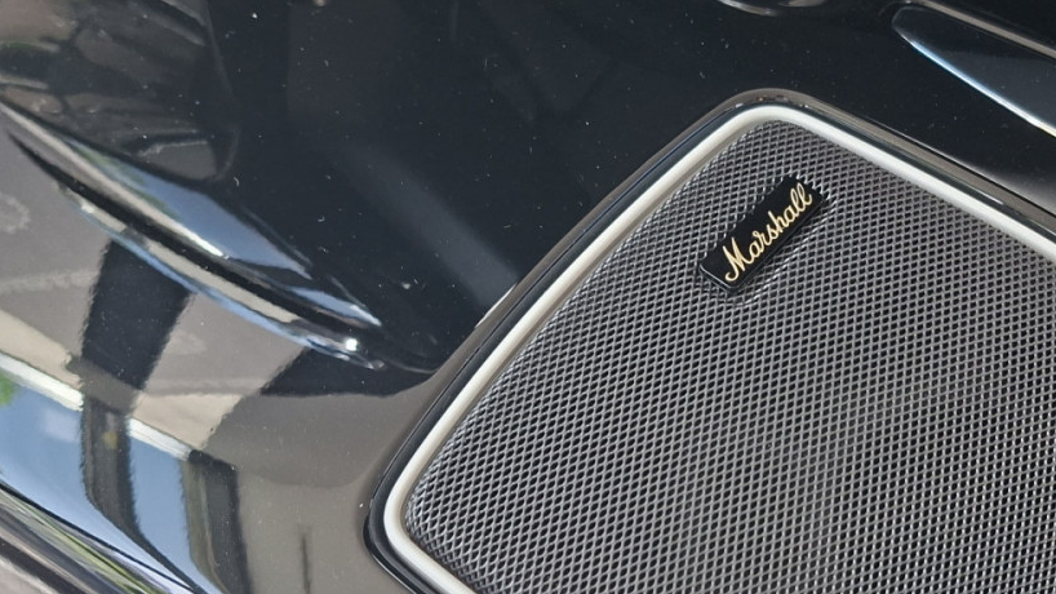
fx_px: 1372
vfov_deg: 24.2
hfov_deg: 41.2
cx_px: 750
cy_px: 420
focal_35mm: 49
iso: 50
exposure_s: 1/100
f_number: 1.8
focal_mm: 5.54
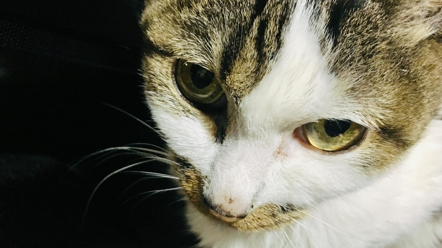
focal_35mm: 32
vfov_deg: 36.6
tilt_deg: -4.5
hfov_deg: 61.0
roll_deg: -16.3
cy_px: 111
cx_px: 222
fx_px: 375
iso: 250
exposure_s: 1/15
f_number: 2.2
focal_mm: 4.15
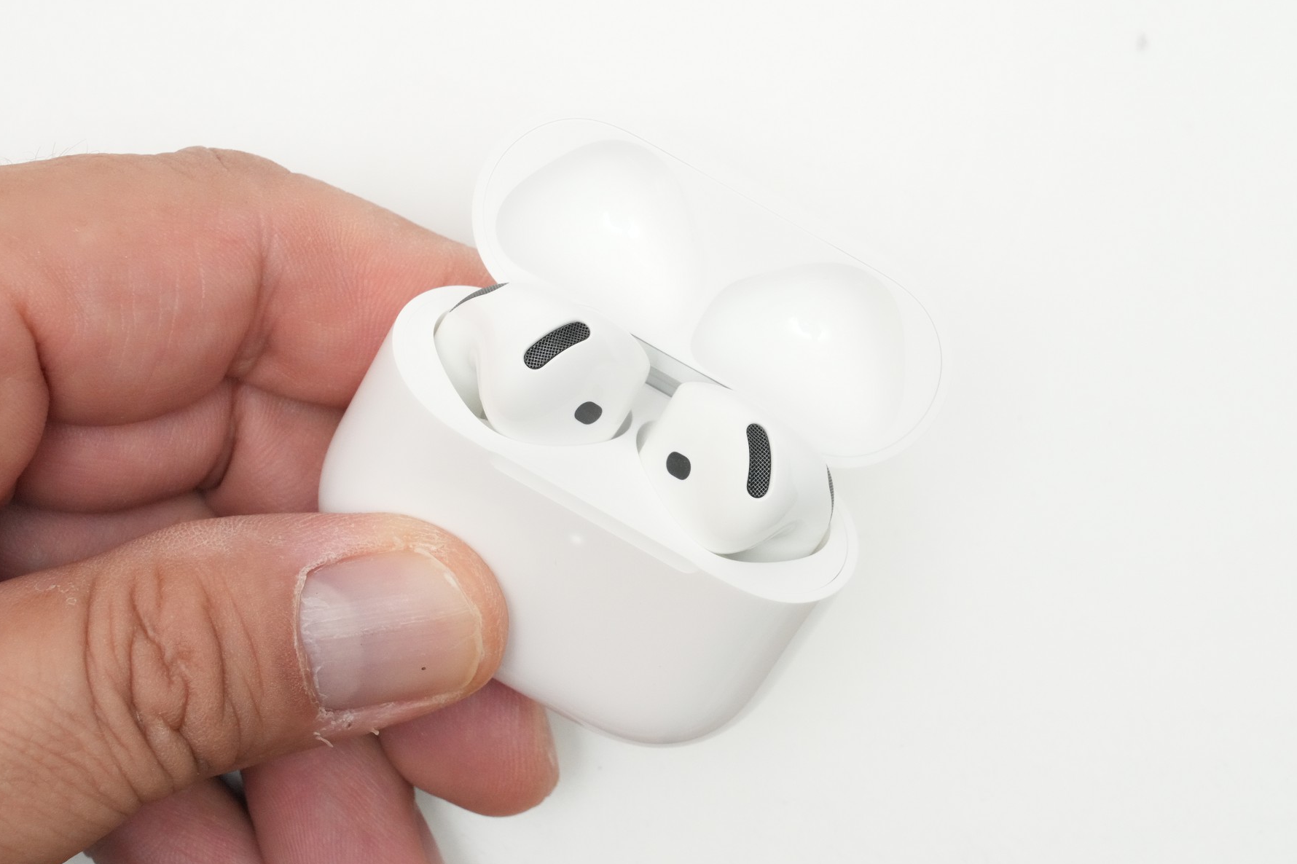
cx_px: 628
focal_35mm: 118
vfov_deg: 11.6
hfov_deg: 17.4
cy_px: 432
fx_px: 4250
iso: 6400
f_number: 22
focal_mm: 105
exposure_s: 1/60
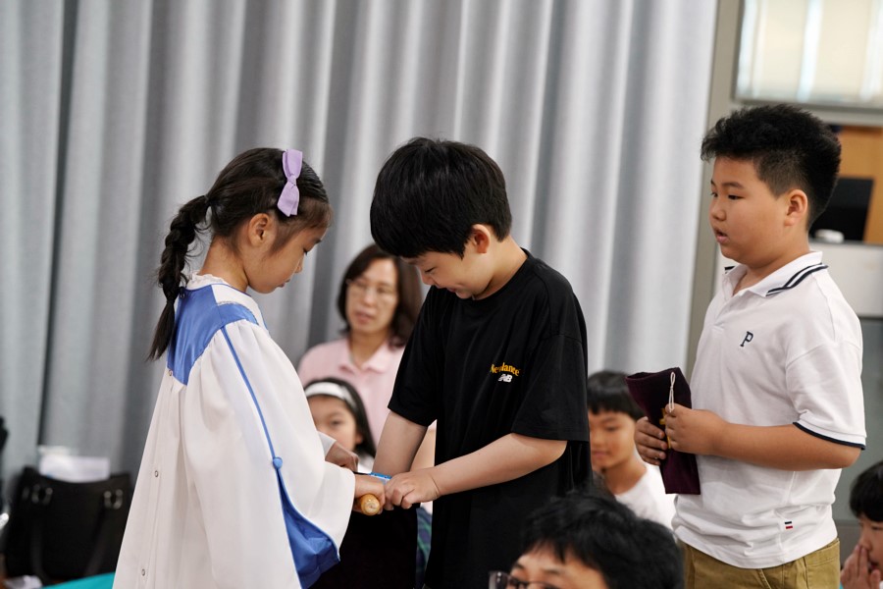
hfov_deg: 20.0
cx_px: 442
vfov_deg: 13.4
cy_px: 294
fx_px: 2502
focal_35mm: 102
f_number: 4
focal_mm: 102
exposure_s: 1/160
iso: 1250
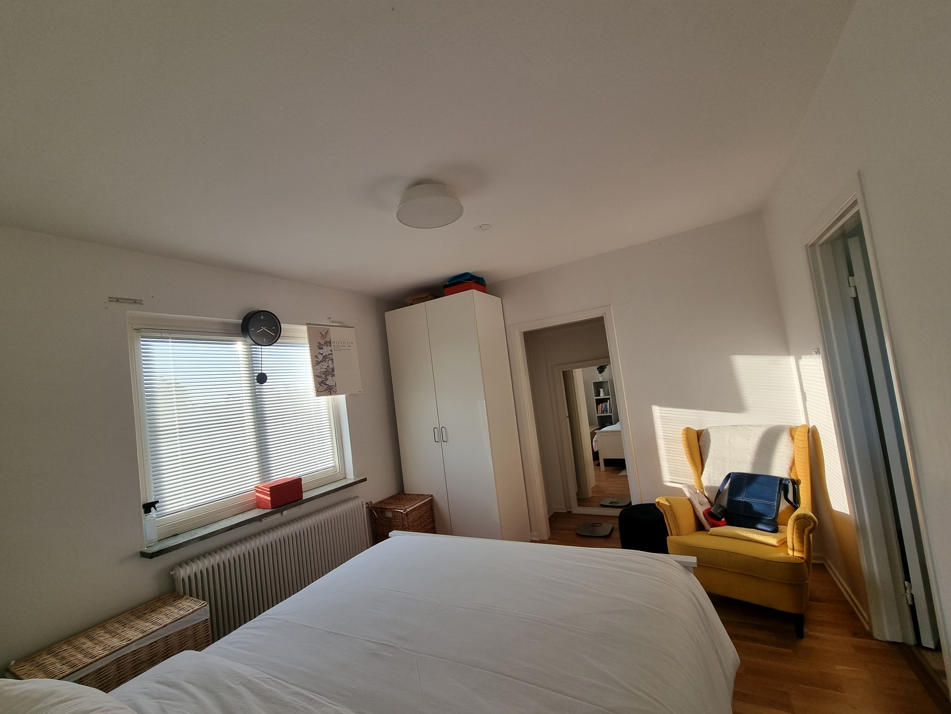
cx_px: 476
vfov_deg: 89.9
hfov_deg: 106.2
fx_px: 357
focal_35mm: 13
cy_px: 357
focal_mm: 2.2
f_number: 2.2
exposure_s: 1/233
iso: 50
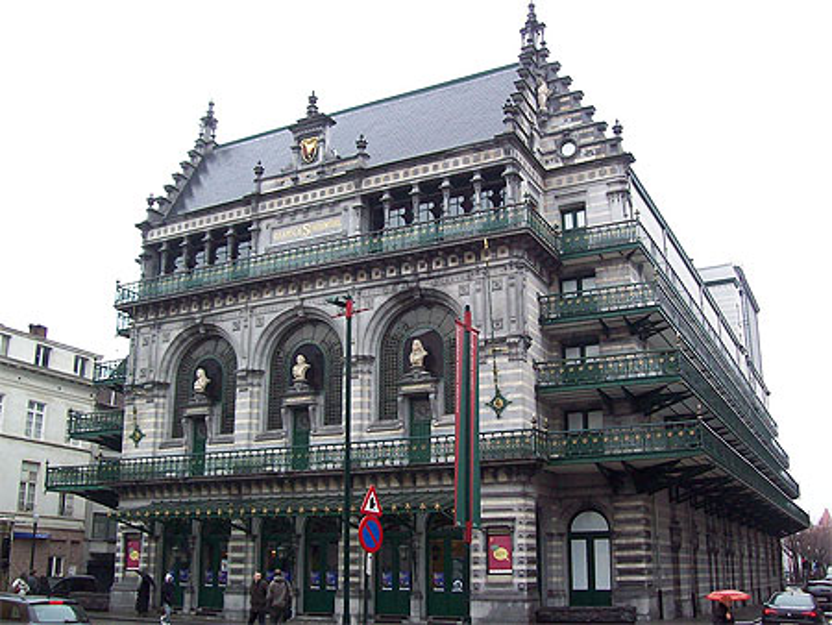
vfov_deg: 39.7
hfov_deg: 51.3
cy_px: 312
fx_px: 866
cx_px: 416
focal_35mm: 36
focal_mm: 6
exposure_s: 1/128
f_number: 2.7
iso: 132
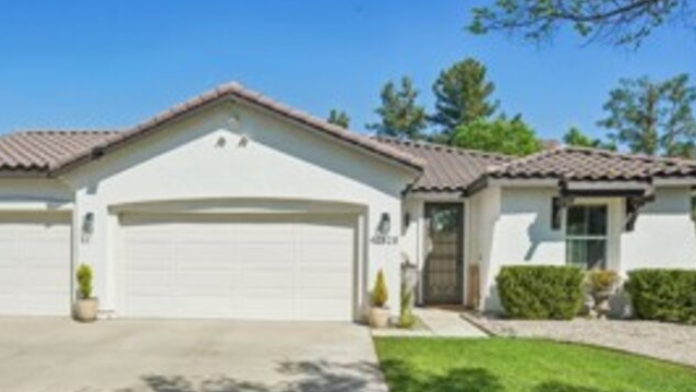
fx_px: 535
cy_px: 272
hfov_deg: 65.8
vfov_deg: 39.5
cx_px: 304
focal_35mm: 29
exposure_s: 1/500
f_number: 8
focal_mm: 21
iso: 100
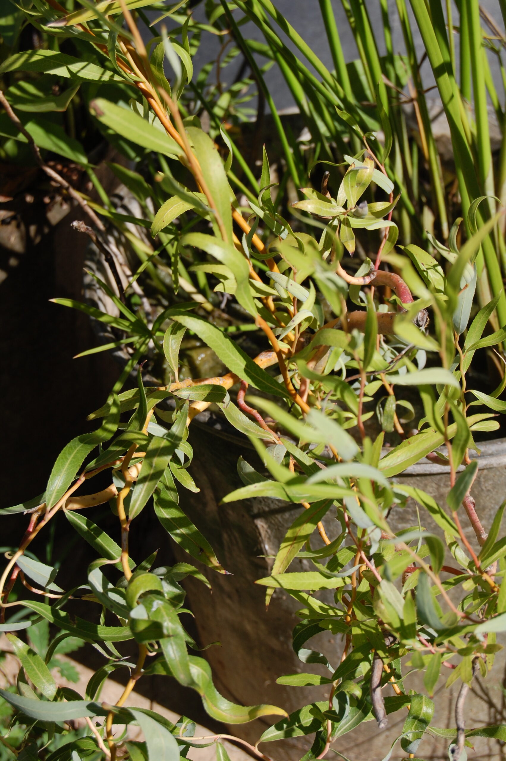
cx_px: 253
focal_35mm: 82
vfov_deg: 24.6
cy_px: 380
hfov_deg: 16.5
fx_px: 1743
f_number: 10
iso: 200
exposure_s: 1/400
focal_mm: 55
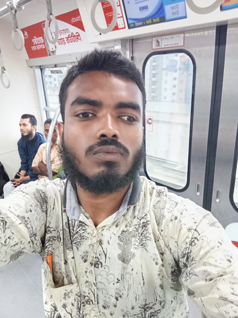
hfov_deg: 53.1
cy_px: 159
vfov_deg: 67.3
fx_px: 238
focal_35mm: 26
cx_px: 119
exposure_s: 1/33.3
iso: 211
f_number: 2
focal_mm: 2.77
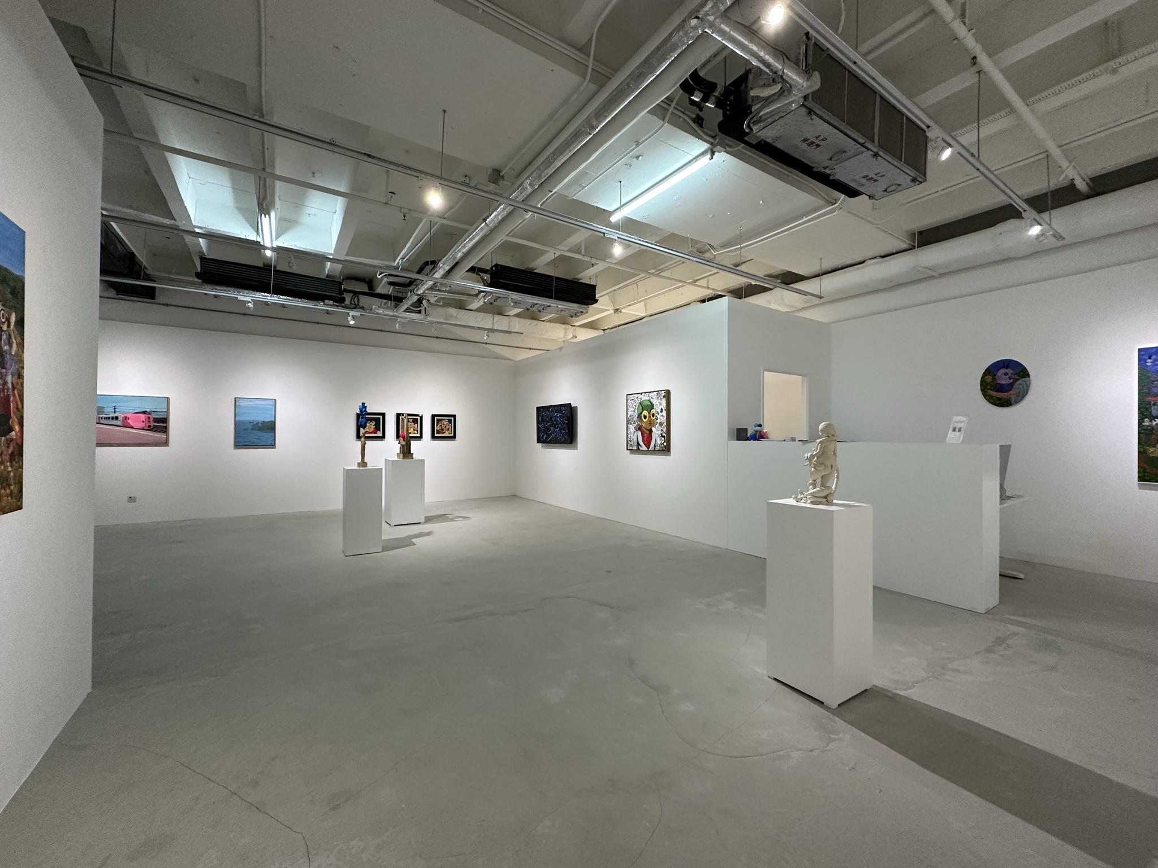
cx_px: 579
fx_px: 468
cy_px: 434
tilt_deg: +0.0
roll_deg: +0.6
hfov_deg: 102.1
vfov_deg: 85.7
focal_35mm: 14
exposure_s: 1/100
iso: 320
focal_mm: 2.22
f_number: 2.2
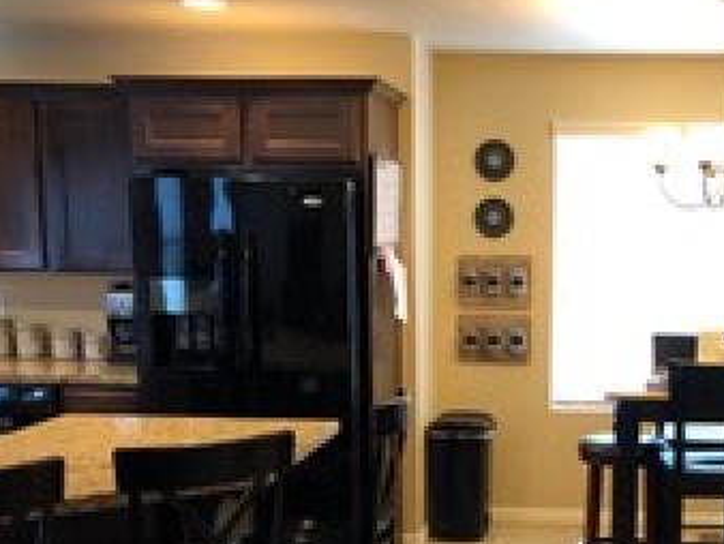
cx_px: 544
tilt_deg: -10.6
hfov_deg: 35.3
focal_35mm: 53
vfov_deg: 26.7
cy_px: 486
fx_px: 1109
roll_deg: -0.3
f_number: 1.8
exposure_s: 1/15
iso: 50
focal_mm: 3.99
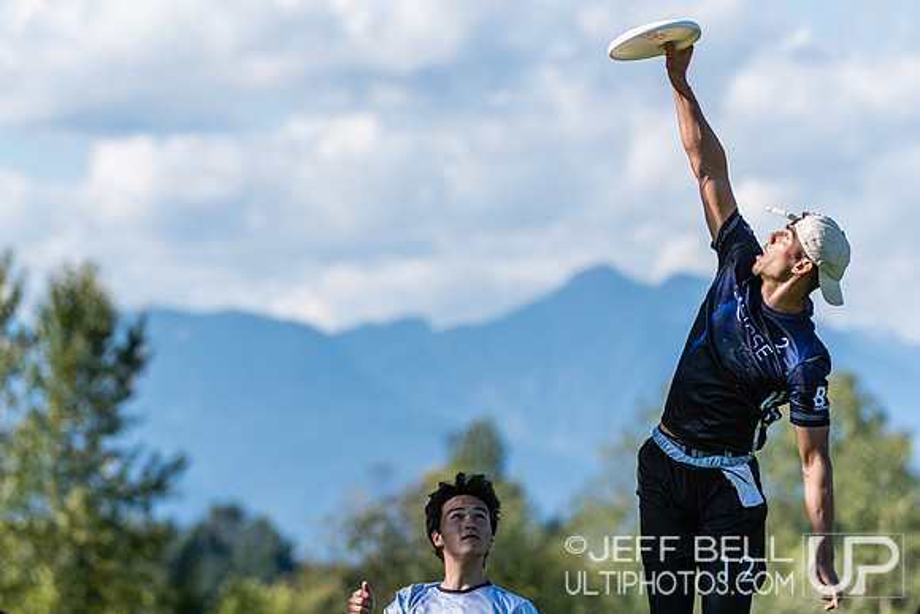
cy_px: 307
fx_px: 7786
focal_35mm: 305
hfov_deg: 6.8
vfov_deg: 4.5
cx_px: 453
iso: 100
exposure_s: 1/1000
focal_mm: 200
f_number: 4
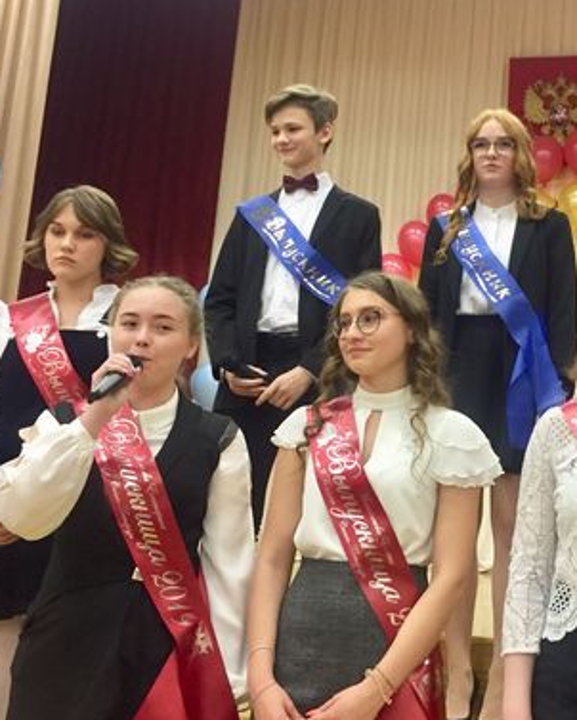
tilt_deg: +12.2
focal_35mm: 48
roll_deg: -4.2
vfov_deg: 38.7
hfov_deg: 30.7
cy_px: 300
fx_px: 1024
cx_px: 460
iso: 200
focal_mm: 4.15
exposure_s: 1/33
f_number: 2.2
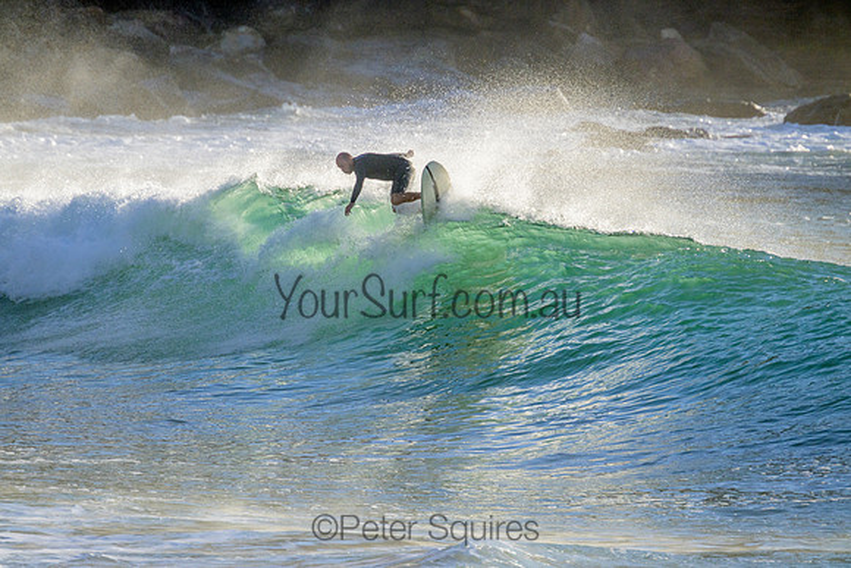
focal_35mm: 800
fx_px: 18915
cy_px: 284
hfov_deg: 2.6
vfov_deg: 1.7
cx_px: 426
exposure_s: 1/2000
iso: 1000
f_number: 11
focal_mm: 800
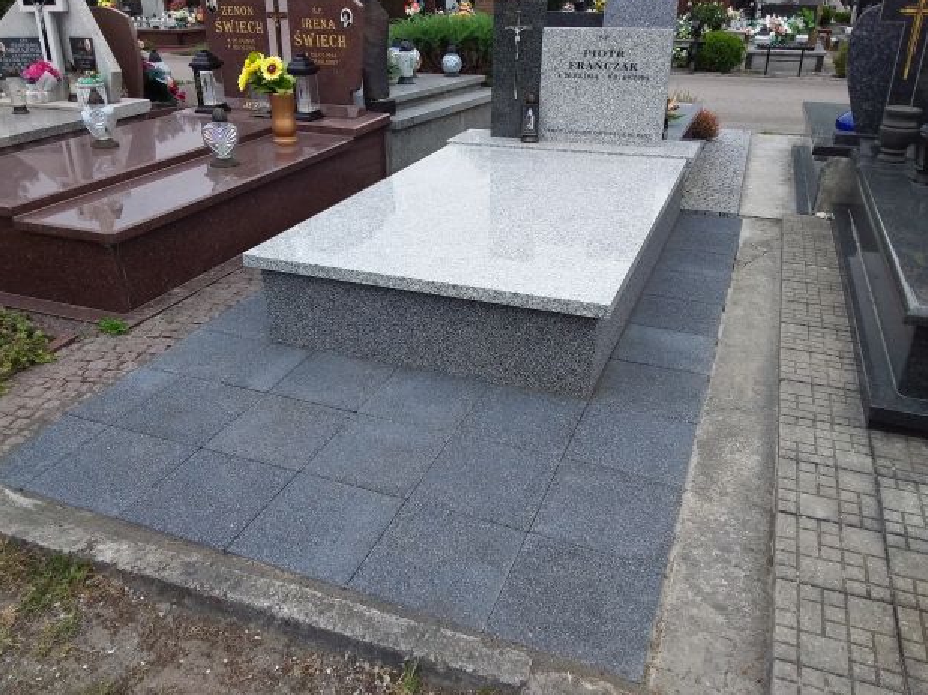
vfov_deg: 48.2
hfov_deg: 61.7
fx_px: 777
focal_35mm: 29
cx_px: 452
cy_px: 339
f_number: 1.9
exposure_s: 1/552
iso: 40
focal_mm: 2.91
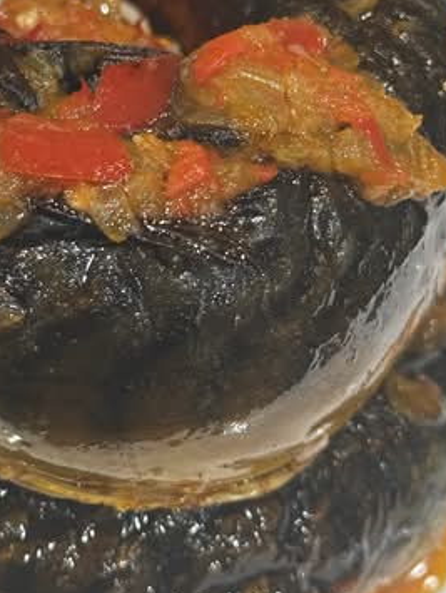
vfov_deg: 19.7
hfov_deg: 14.9
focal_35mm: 99
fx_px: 1698
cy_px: 196
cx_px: 95
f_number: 1.78
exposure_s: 1/60
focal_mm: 6.76
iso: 250
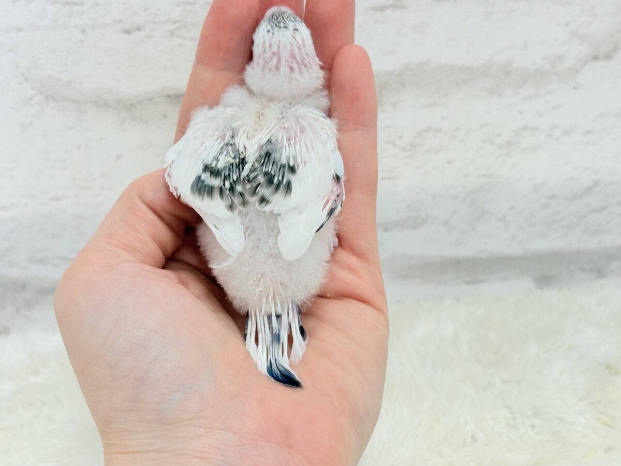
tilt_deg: -27.9
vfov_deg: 28.0
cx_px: 310
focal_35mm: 52
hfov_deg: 36.8
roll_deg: +1.0
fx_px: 933
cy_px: 233
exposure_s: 1/100
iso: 64
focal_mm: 5.96
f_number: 1.6
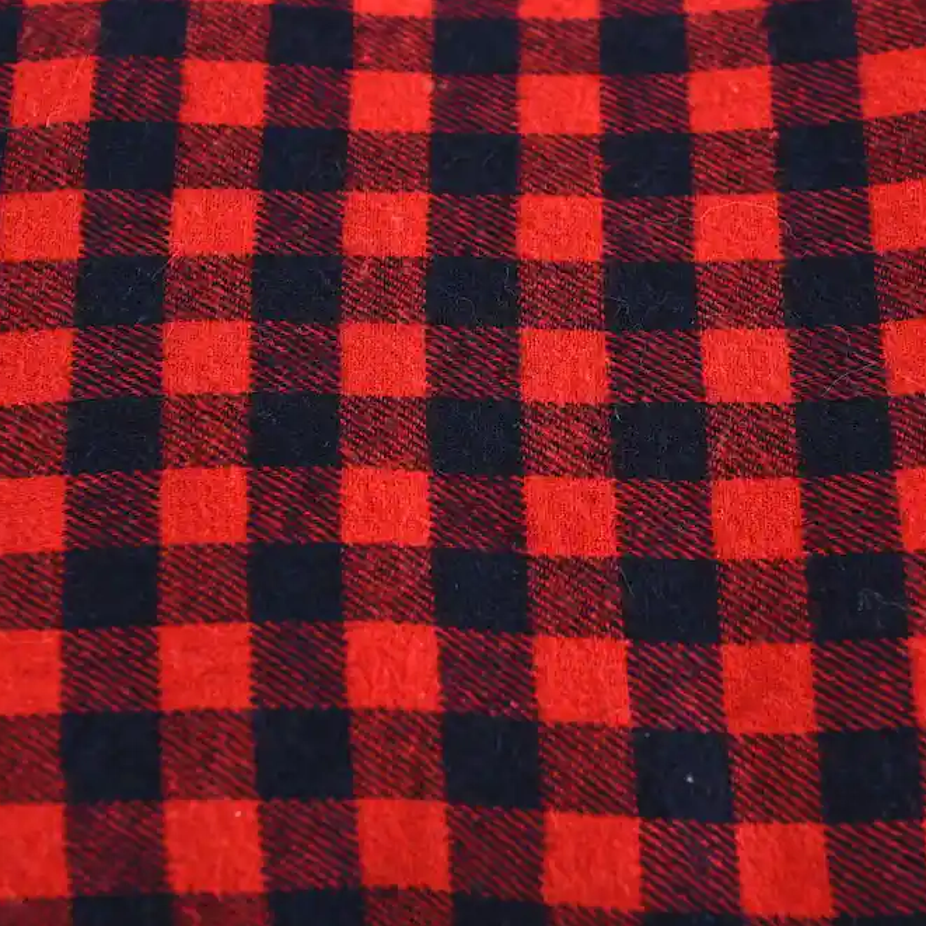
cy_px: 466
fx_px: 2724
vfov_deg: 19.3
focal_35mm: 90
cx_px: 577
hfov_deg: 19.3
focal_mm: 70
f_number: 10
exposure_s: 1/125
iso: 200
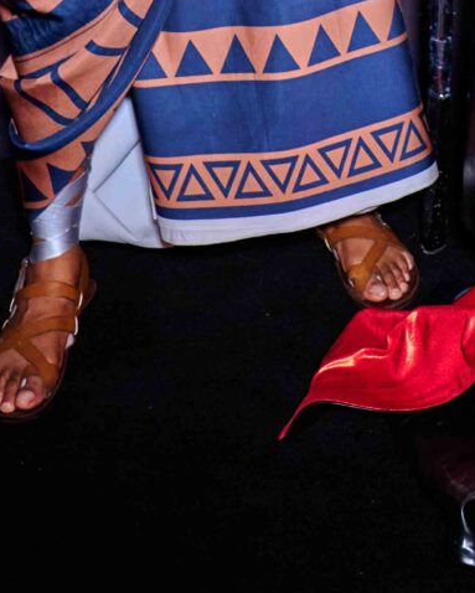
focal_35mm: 106
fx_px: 1861
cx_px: 427
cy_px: -427
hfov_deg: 14.4
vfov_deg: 15.8
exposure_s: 1/160
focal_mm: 31
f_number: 3.2
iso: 1600
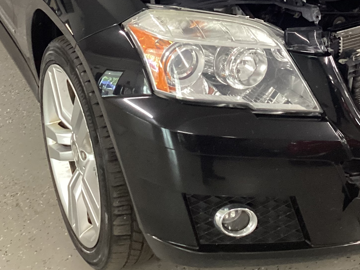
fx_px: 728
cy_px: -17
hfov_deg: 27.6
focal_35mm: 70
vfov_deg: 20.2
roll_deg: +0.6
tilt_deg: -20.3
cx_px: 239
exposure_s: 1/33
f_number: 2.4
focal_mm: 3.3
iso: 320
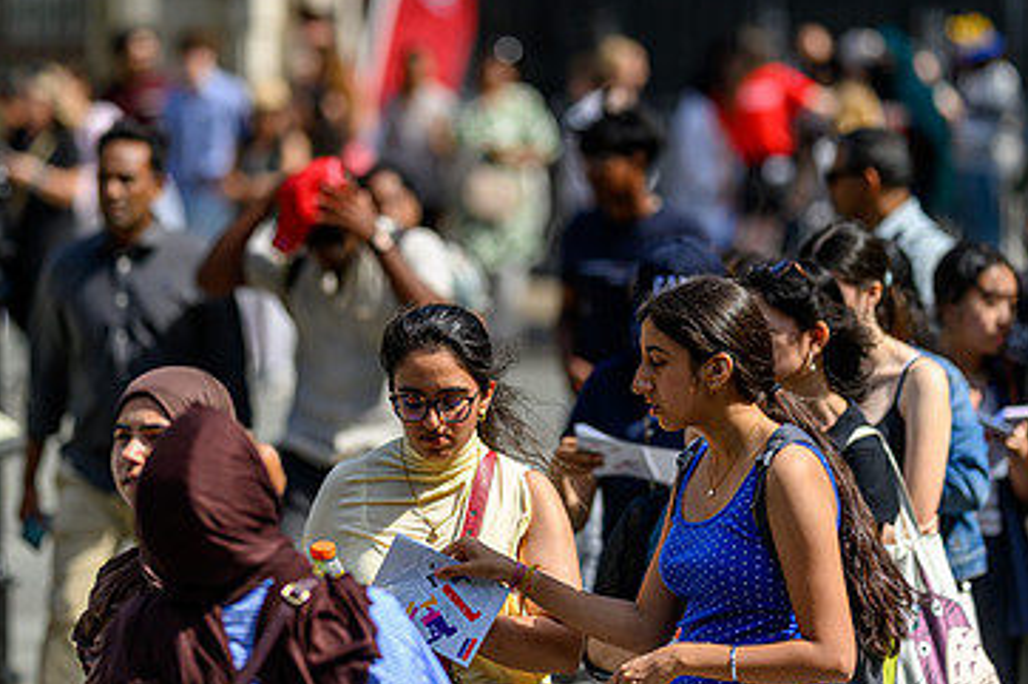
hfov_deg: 9.5
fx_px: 6193
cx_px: 480
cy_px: 263
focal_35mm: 217
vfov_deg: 6.3
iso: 360
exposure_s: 1/6400
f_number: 1.8
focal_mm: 135
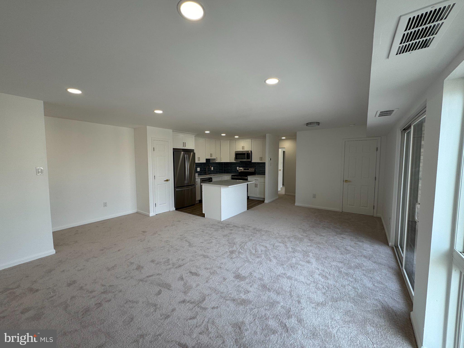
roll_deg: +0.1
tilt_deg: -5.0
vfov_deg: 85.7
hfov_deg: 102.1
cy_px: 174
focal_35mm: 14
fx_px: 188
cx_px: 232
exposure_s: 1/121
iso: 40
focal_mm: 2.22
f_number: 2.2
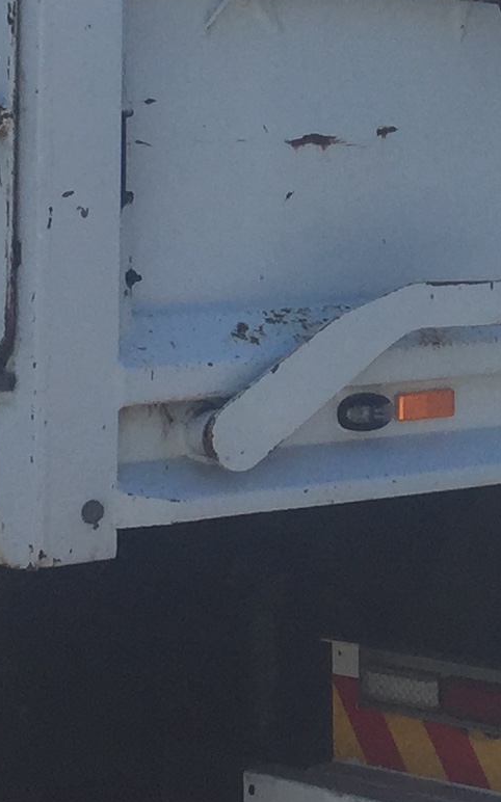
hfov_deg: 9.7
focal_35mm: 130
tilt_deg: +4.6
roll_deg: +0.2
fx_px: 2842
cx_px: 801
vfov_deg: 15.7
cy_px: -17
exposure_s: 1/1464
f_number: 2.2
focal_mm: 4.15
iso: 32
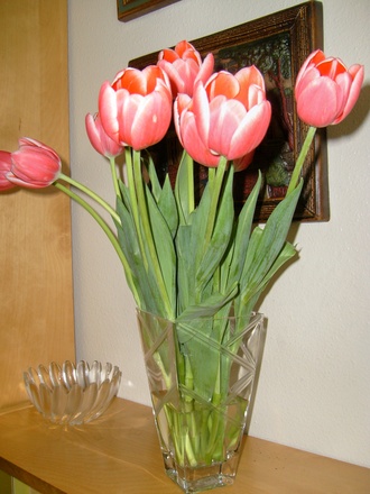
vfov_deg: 52.6
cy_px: 247
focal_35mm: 35
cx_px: 185
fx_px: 499
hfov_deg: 40.7
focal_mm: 5.8
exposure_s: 1/45
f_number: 2.8
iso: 100
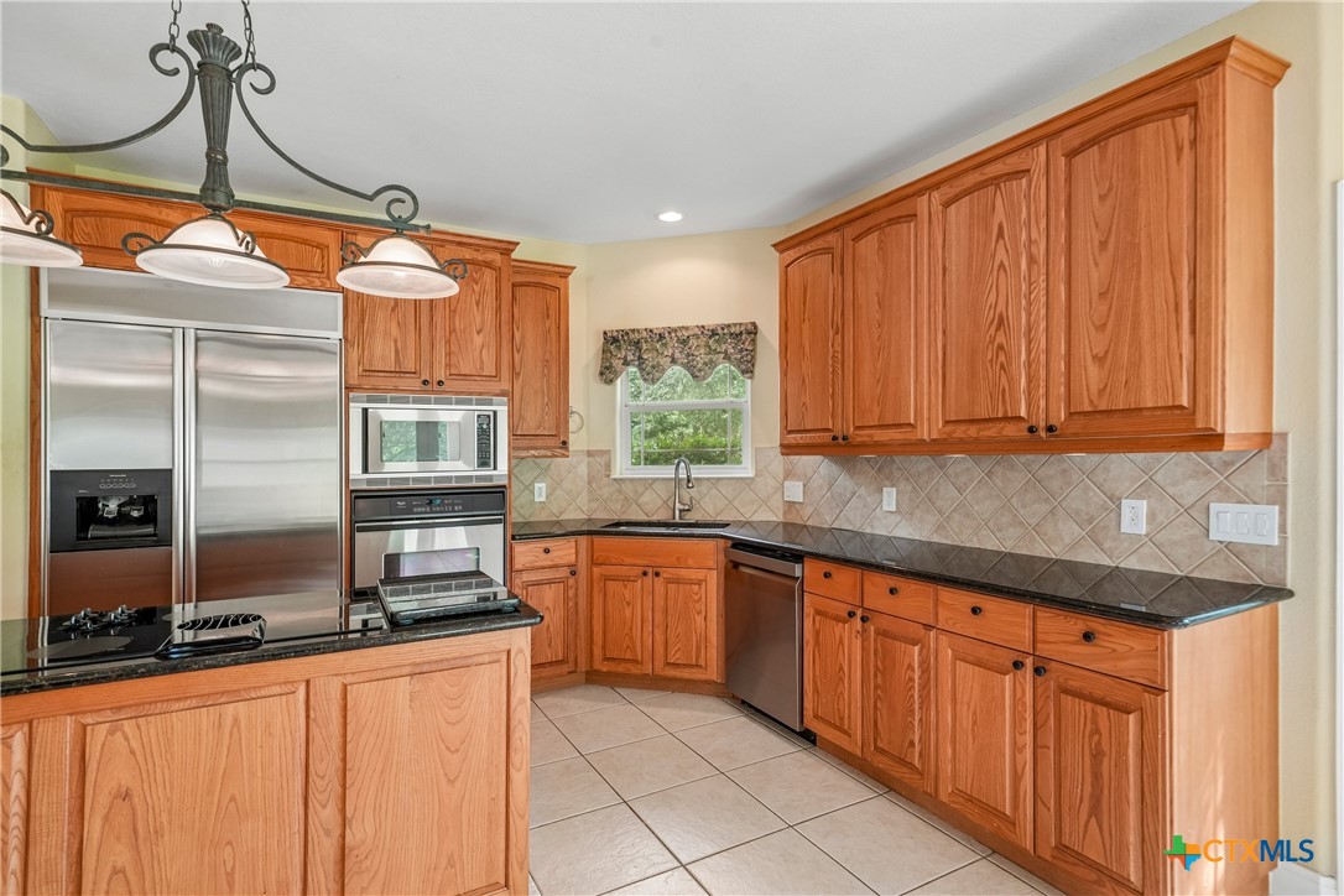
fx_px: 635
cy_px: 448
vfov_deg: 70.4
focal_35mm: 17
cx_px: 672
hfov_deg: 93.3
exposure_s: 1/60
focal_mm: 17
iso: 800
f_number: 8
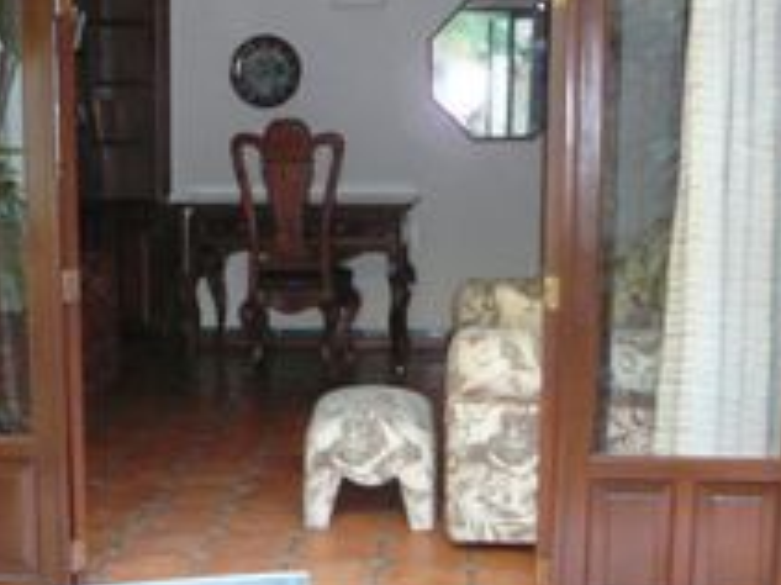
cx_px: 259
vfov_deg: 23.9
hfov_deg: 31.4
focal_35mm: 61
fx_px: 1375
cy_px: 374
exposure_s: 1/30
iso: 400
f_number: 2.8
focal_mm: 5.2
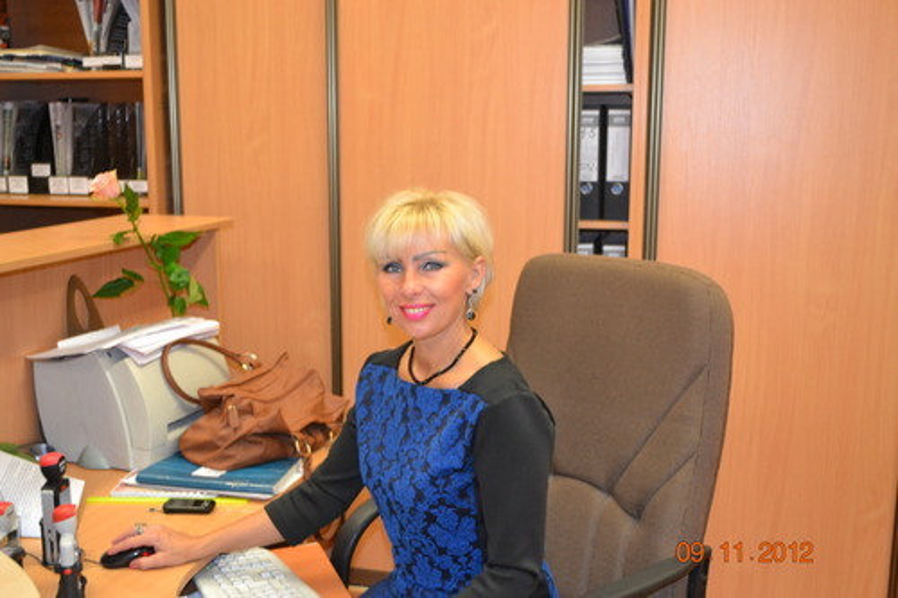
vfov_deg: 31.9
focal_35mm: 42
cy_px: 299
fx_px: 1047
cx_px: 449
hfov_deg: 46.4
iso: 1250
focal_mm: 28
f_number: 4.5
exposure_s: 1/60
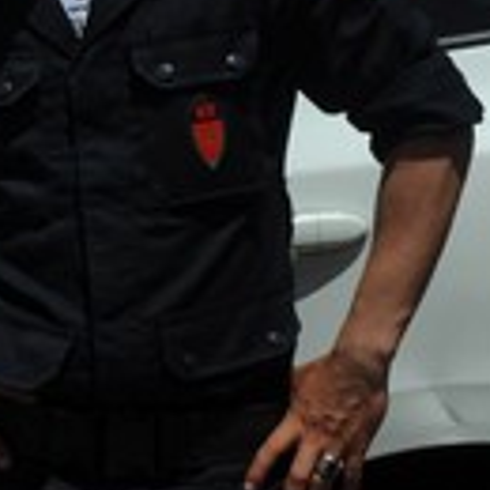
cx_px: 366
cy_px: 17
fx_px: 2819
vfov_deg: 9.9
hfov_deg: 9.9
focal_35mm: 176
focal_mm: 28
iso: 200
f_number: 11
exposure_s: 1/400
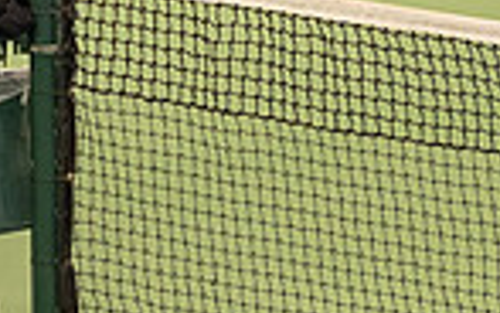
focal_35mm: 764
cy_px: -161
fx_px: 10415
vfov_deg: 1.7
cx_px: -222
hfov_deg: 2.7
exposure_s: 1/250
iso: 1600
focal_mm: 75
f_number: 2.8
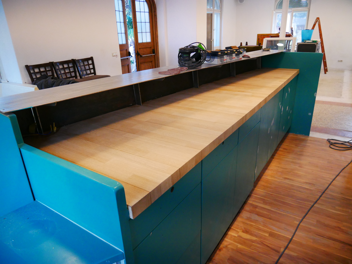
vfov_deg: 56.9
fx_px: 244
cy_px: 132
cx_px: 176
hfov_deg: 71.6
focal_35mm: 24
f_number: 3.5
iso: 1600
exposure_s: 1/250
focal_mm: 12
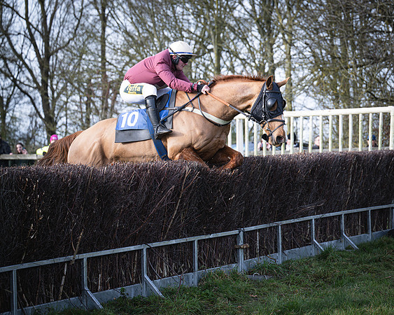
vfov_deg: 16.1
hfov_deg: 20.0
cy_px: 159
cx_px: 226
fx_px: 1116
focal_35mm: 96
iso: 400
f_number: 2.8
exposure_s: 1/2000
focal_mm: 70
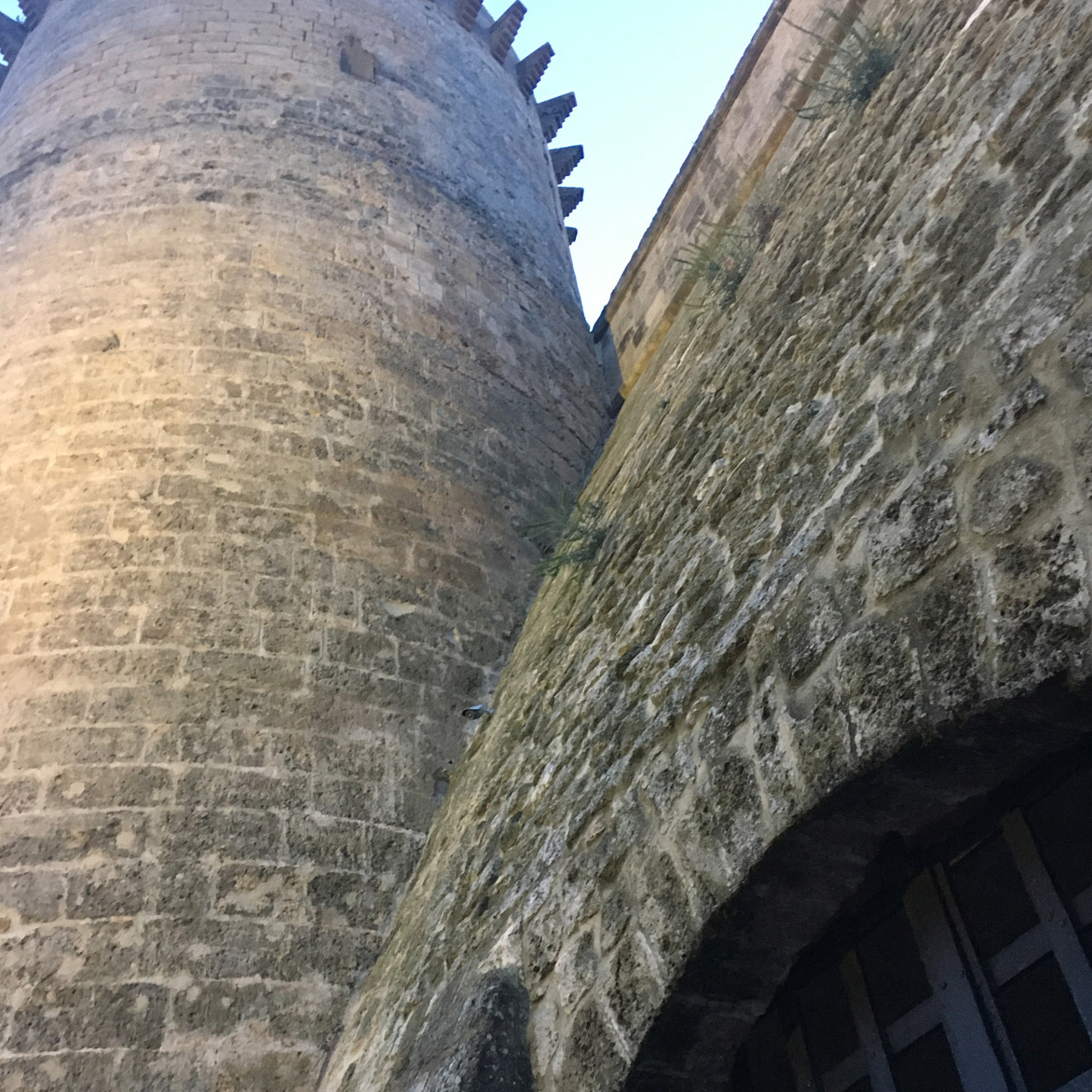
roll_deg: +7.0
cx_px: 539
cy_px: 660
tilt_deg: +43.1
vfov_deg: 46.9
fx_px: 1249
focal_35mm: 35
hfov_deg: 47.2
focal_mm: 4.15
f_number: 2.2
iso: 200
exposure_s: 1/17
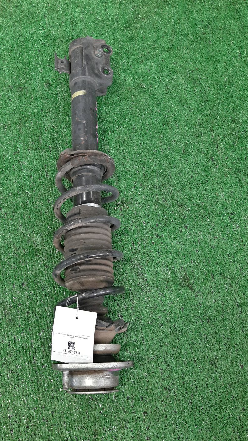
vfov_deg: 66.1
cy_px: 224
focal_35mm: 29
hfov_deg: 40.1
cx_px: 104
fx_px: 339
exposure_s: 1/50
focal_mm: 3.93
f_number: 1.7
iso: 169
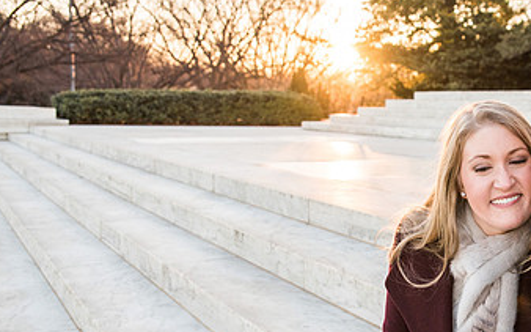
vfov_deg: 22.3
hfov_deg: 33.5
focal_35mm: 58
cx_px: 464
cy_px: 216
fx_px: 839
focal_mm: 31
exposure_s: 1/800
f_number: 2.8
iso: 900
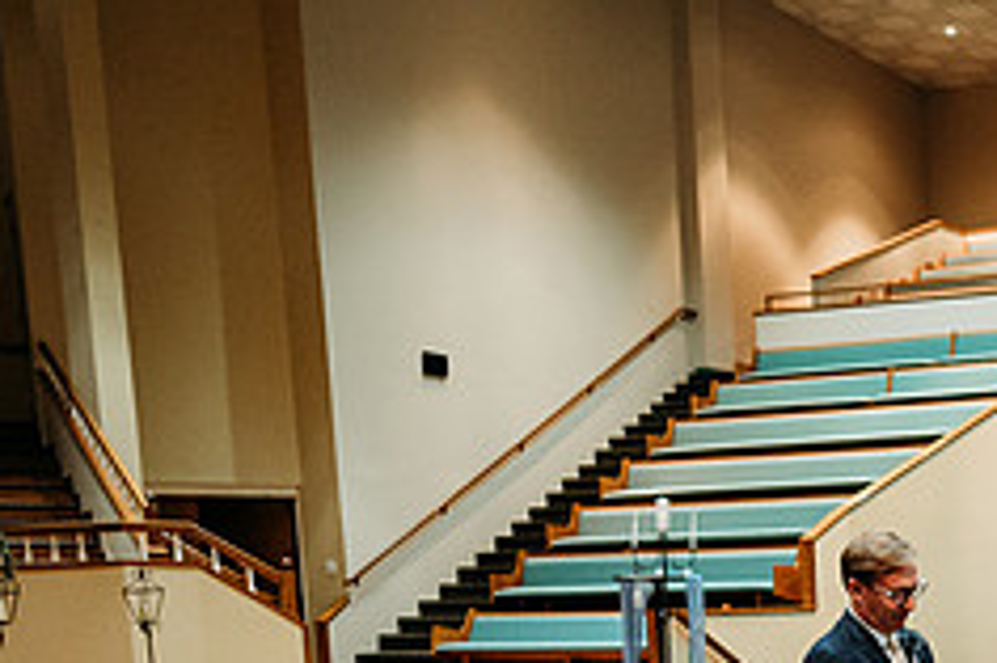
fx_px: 1633
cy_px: 813
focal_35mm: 59
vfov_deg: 21.2
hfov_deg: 29.8
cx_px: 1153
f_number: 1.8
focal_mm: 24
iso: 2000
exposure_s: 1/125
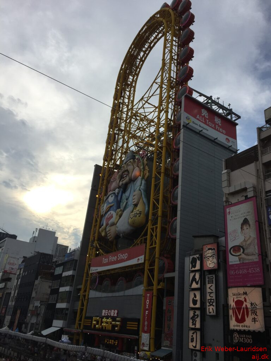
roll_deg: -6.0
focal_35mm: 29
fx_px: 303
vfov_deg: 61.7
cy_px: 180
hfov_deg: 48.2
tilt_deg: +27.8
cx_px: 136
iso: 32
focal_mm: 4.15
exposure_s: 1/2475
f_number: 2.2
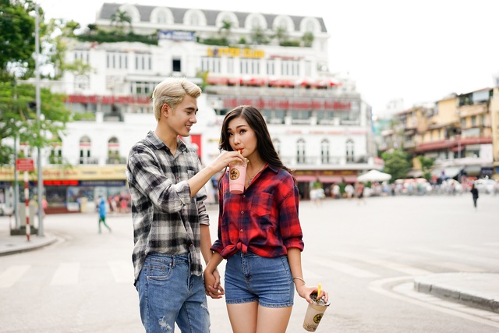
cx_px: 250
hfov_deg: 36.2
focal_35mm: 55
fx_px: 762
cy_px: 166
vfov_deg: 24.6
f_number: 2.5
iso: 500
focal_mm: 55
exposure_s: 1/3200
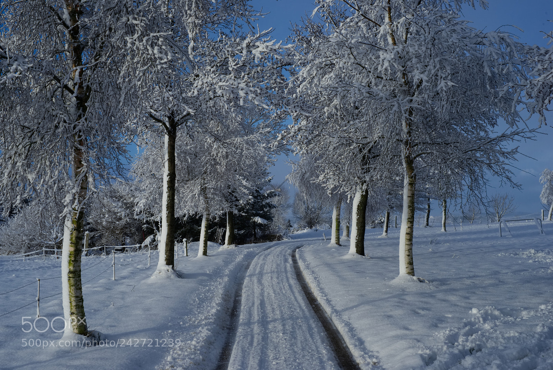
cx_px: 276
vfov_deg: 27.0
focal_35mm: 50
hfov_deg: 39.6
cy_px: 185
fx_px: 769
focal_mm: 50
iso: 200
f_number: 22
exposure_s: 1/80
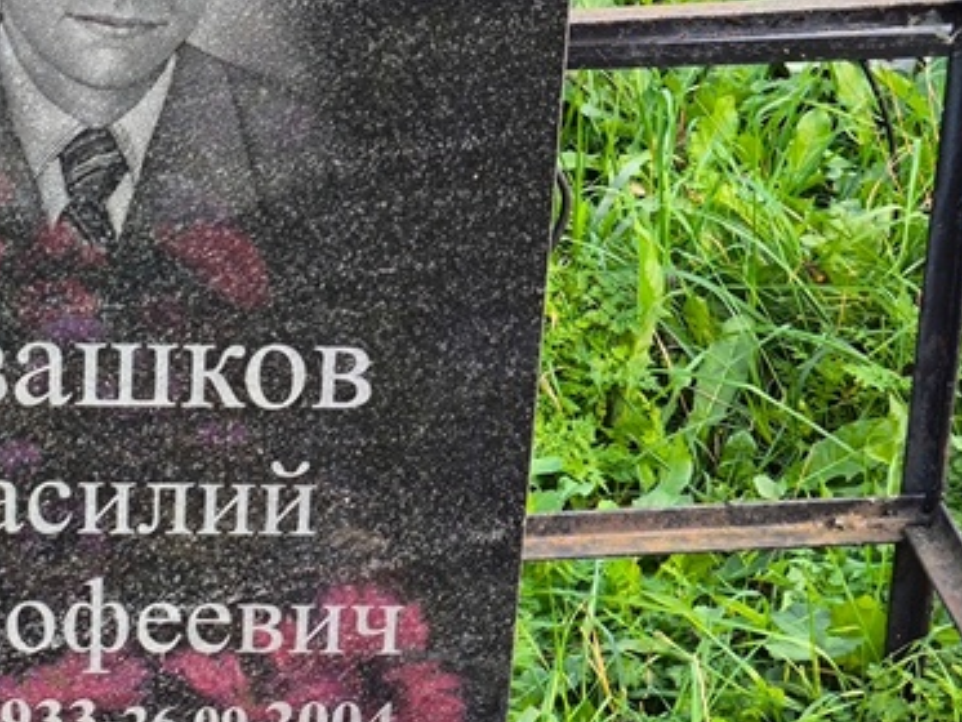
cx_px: 45
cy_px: 276
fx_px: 2975
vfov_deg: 13.8
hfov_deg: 18.0
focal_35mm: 107
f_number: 1.7
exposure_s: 1/120
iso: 64
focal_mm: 4.71
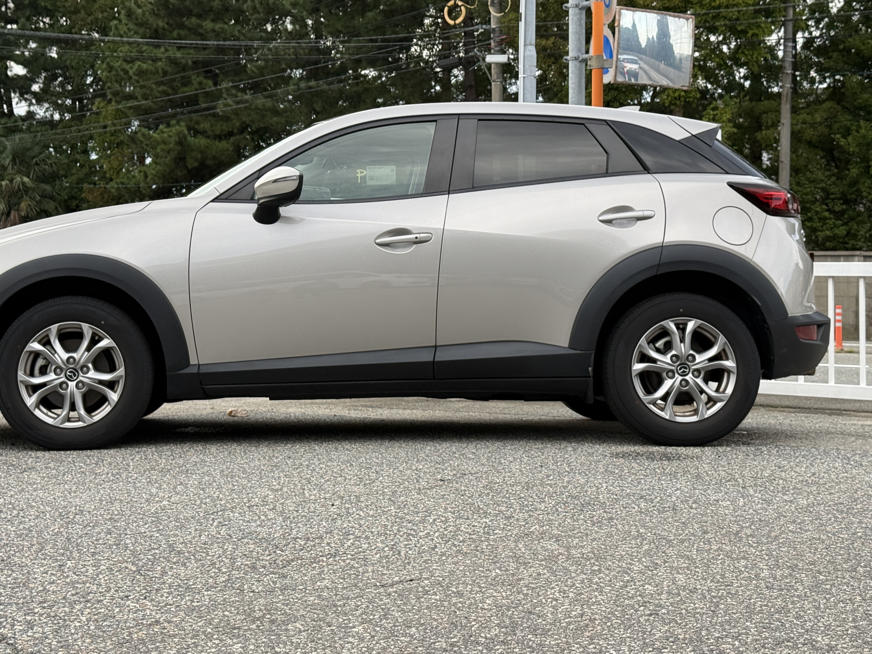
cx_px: 352
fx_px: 1511
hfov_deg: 32.1
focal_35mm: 60
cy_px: 250
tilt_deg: +2.1
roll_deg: -0.7
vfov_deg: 24.4
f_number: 1.78
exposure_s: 1/939
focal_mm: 6.76
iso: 100
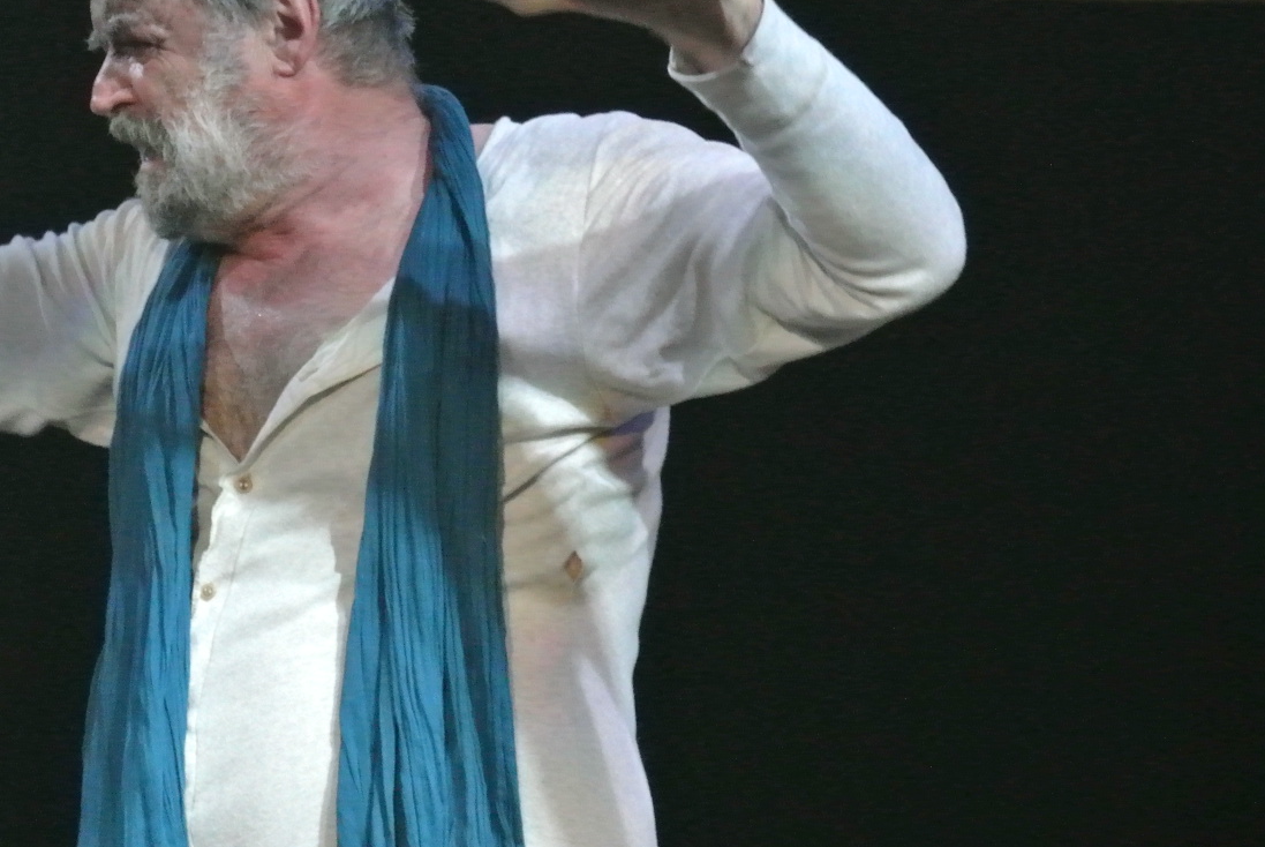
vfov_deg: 4.4
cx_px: 268
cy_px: 107
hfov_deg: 6.5
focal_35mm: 316
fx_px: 11115
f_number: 4.5
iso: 3200
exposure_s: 1/80
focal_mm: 66.4
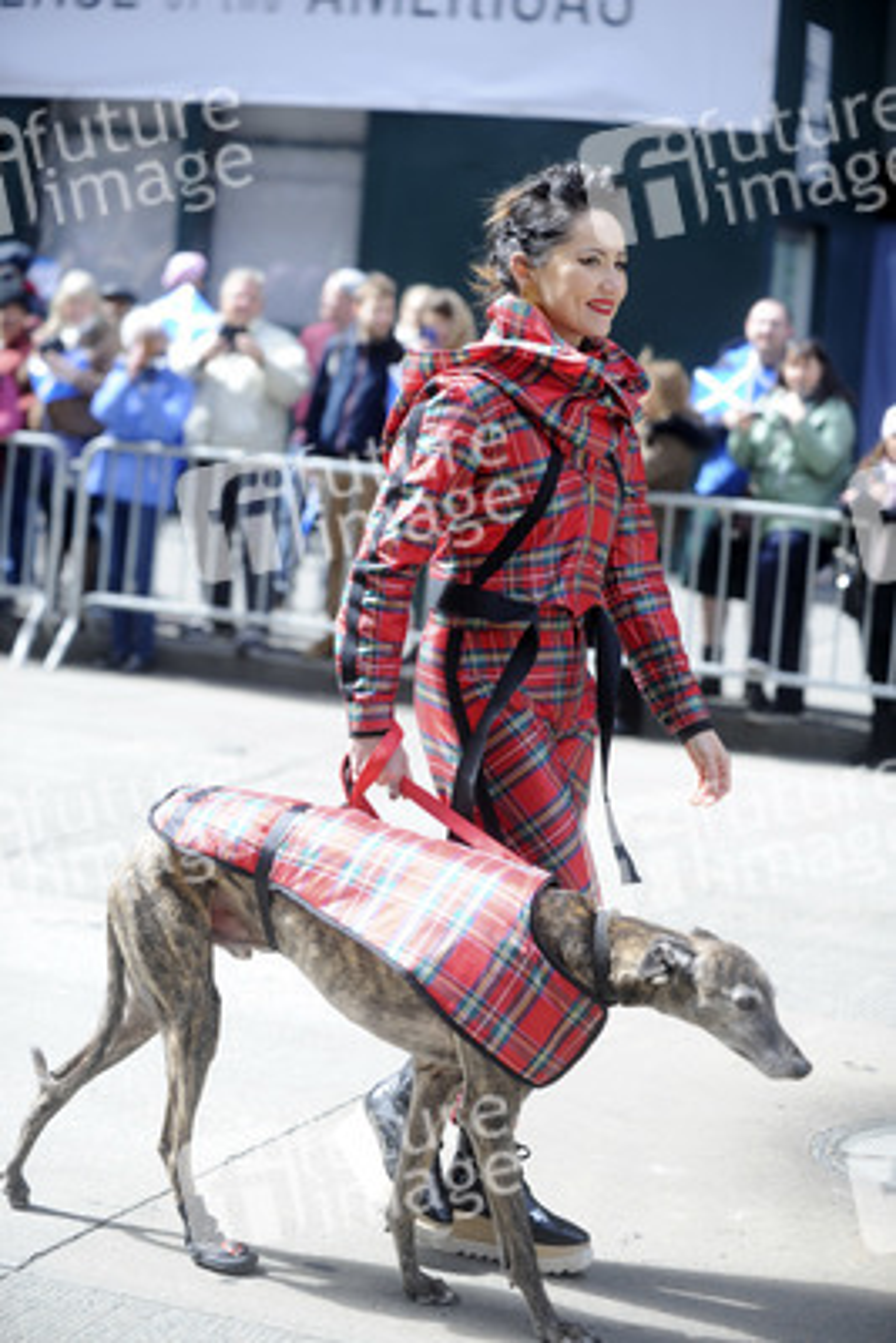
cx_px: 448
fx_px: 2984
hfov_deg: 17.1
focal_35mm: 80
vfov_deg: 25.4
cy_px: 672
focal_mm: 80
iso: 400
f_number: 10
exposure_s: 1/800
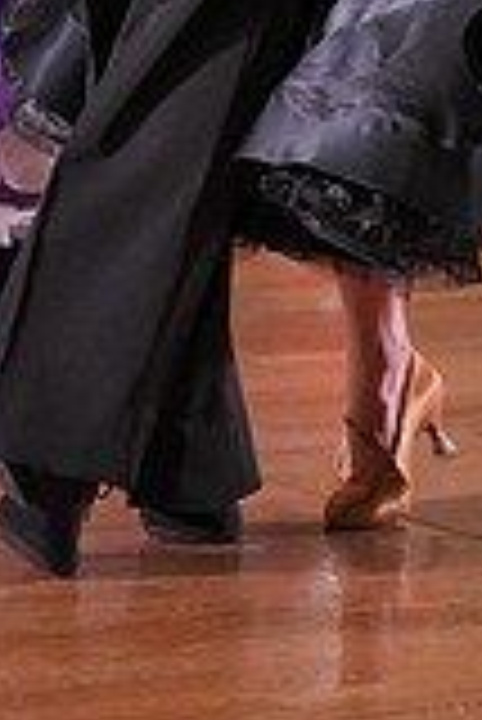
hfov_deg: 3.2
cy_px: -477
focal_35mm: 435
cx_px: 466
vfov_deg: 4.7
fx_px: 8717
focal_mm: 120
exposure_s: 1/500
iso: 1600
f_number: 2.8
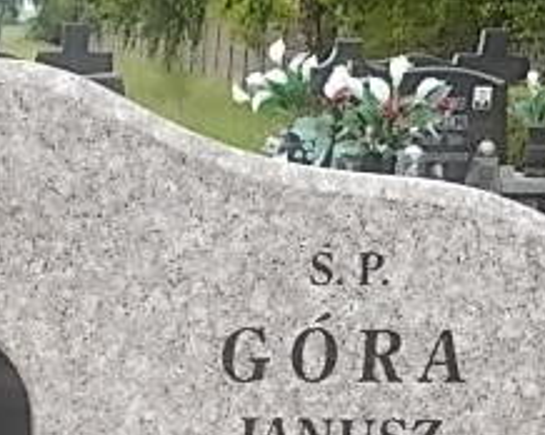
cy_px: 518
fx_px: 1757
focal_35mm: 109
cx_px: -55
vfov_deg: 13.7
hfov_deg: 17.1
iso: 80
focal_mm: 5.3
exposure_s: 1/200
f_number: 3.1
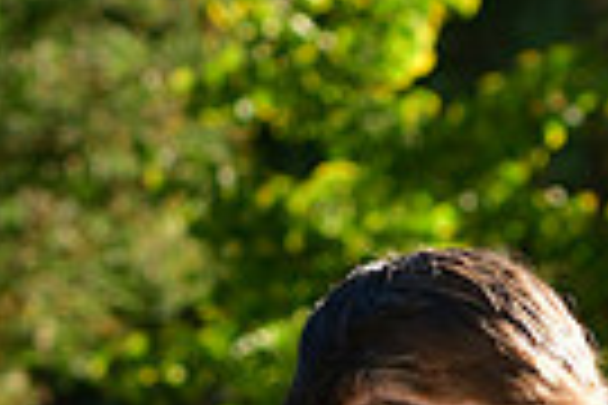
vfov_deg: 2.7
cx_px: 435
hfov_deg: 4.1
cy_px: 1008
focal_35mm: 503
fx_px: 8494
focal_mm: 78
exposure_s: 1/1250
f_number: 4.5
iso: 400
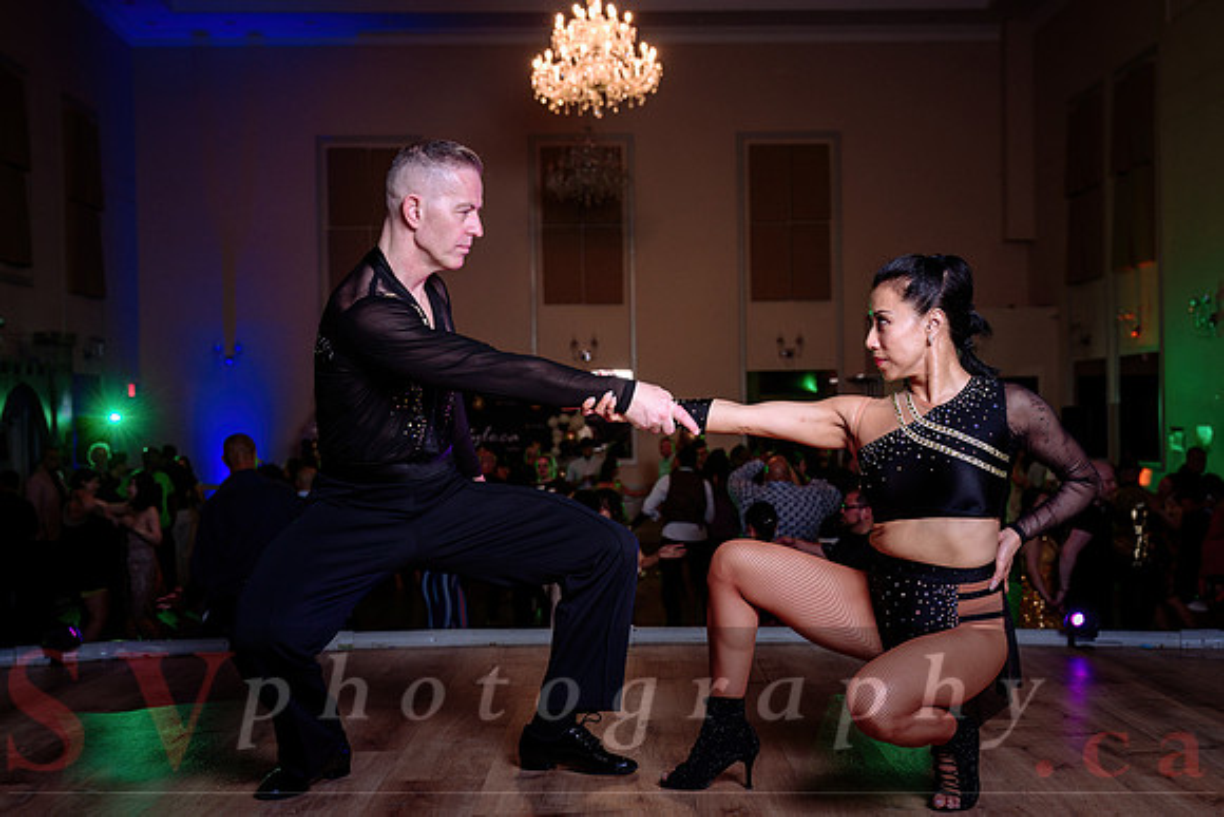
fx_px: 1580
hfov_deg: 42.3
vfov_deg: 29.0
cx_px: 655
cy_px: 446
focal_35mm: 46
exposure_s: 1/80
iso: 500
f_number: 4
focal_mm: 41
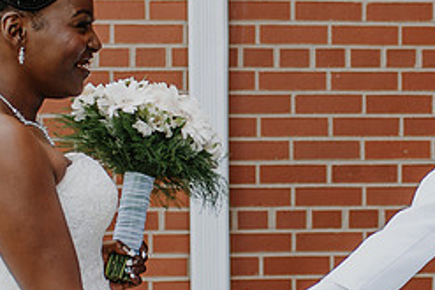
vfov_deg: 9.5
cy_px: 246
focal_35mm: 144
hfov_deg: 14.2
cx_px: 345
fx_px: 1741
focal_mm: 35
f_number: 2.2
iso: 100
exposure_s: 1/400
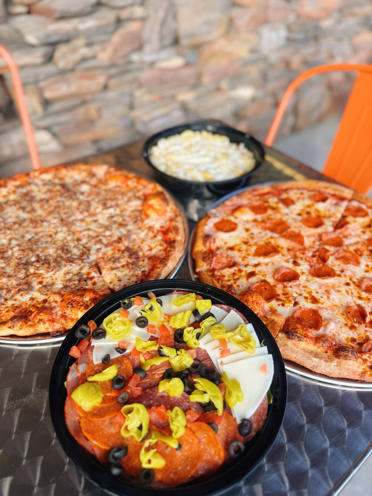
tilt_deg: -43.7
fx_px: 344
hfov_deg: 56.8
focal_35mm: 24
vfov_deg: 71.6
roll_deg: -0.4
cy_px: 248
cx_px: 186
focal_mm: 6.76
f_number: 1.78
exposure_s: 1/287
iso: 80
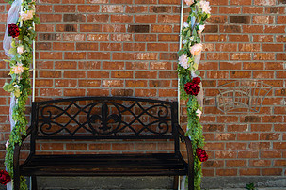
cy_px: 47
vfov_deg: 31.3
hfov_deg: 46.2
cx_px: 117
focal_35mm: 42
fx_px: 333
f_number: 2.8
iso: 250
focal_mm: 22
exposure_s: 1/1000
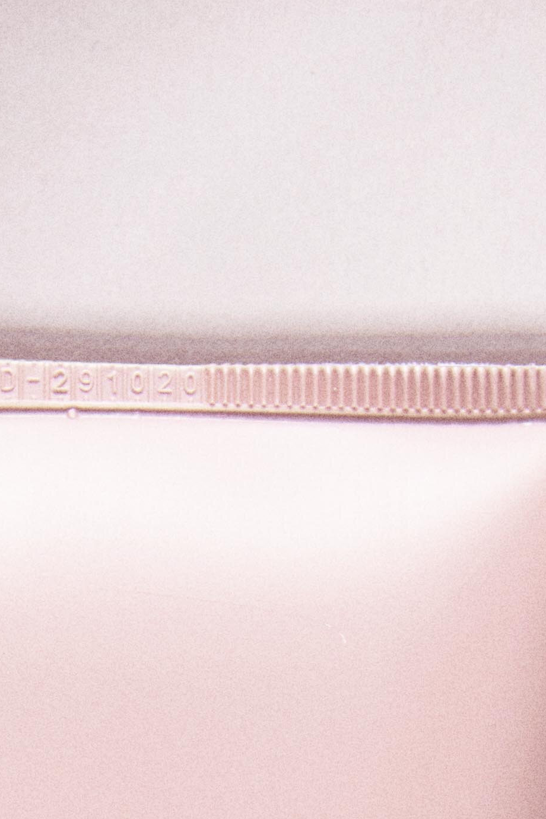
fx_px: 6805
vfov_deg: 6.7
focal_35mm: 299
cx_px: 101
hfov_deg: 4.6
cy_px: 1440
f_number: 13
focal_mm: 50
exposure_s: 1/160
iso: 100
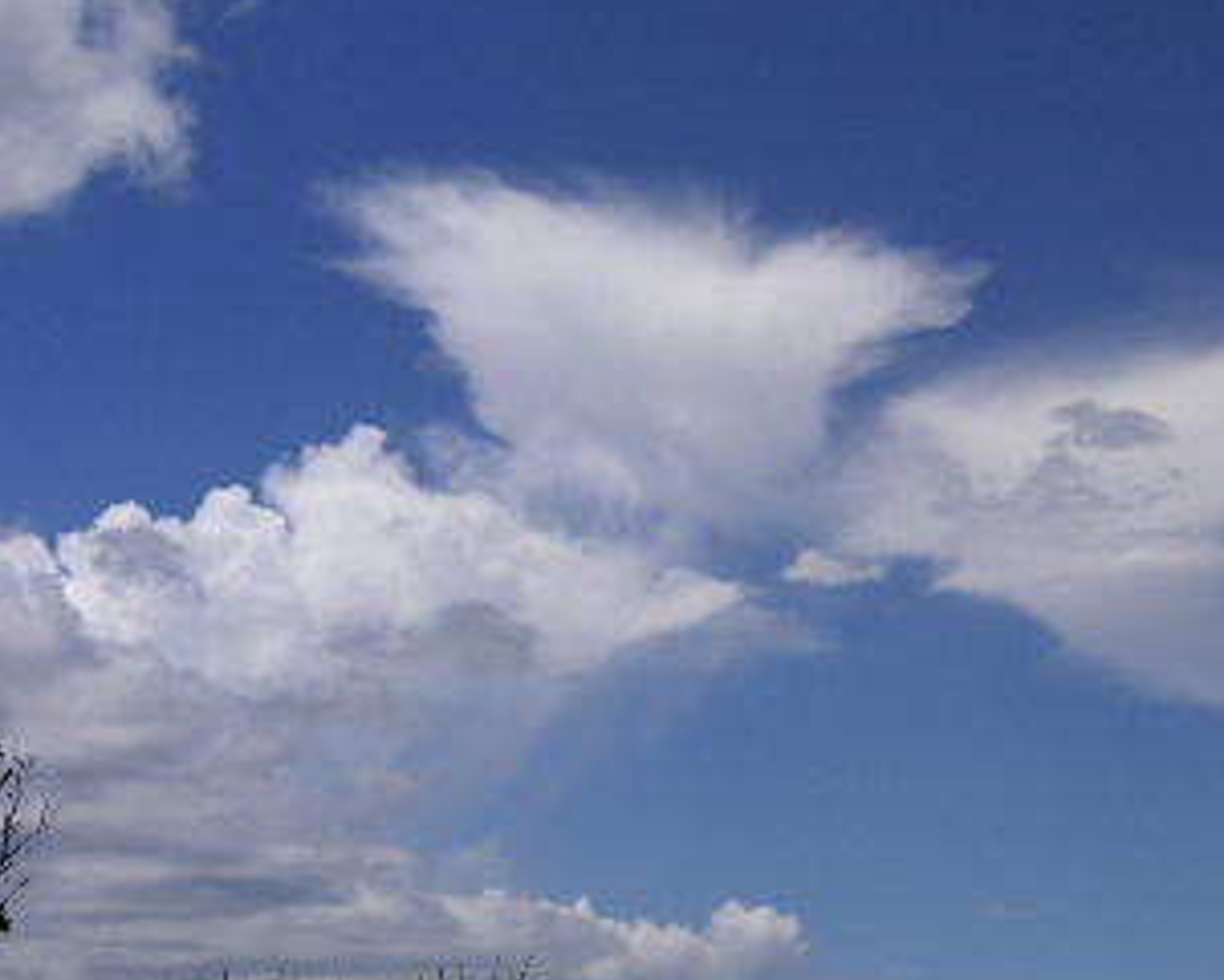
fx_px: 2210
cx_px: 809
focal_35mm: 61
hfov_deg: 30.7
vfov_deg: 25.0
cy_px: 525
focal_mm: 7.8
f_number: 8
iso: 50
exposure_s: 1/350
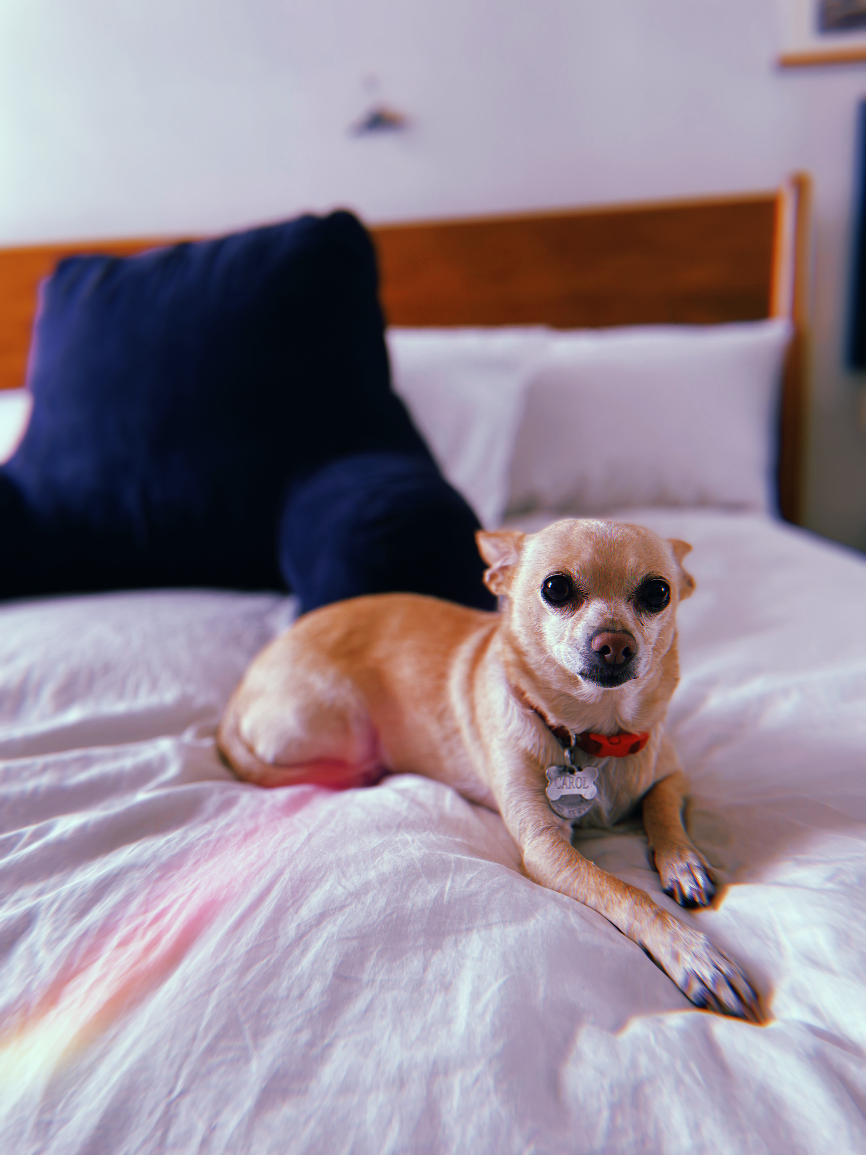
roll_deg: +3.6
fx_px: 867
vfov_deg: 67.3
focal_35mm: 26
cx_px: 433
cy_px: 578
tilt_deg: -13.1
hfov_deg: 53.1
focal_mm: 4.2
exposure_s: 1/87
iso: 125
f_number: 1.6
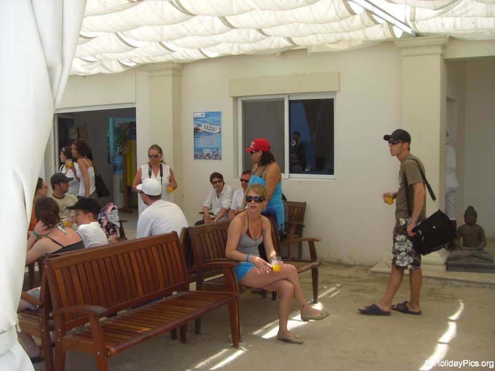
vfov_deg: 37.7
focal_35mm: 38
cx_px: 248
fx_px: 543
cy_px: 186
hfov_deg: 49.0
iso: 64
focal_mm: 6.2
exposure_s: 1/500
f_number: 2.7
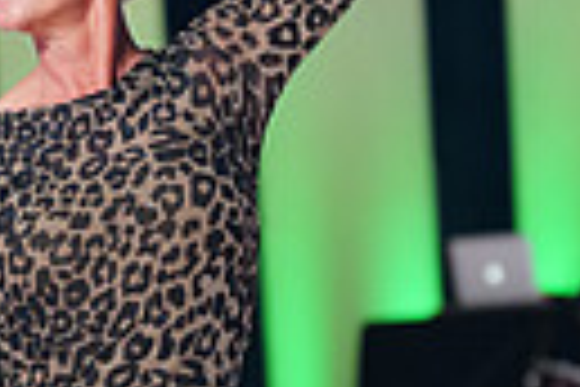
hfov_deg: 4.9
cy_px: 576
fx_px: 6798
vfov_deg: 3.2
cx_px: 16
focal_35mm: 422
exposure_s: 1/400
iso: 2000
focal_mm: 94
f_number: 2.8
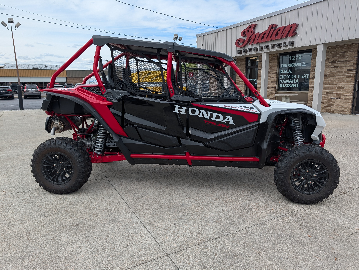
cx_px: 180
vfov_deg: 56.9
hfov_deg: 71.5
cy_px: 135
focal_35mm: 24
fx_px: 249
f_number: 1.68
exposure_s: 1/680
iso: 17
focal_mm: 6.9
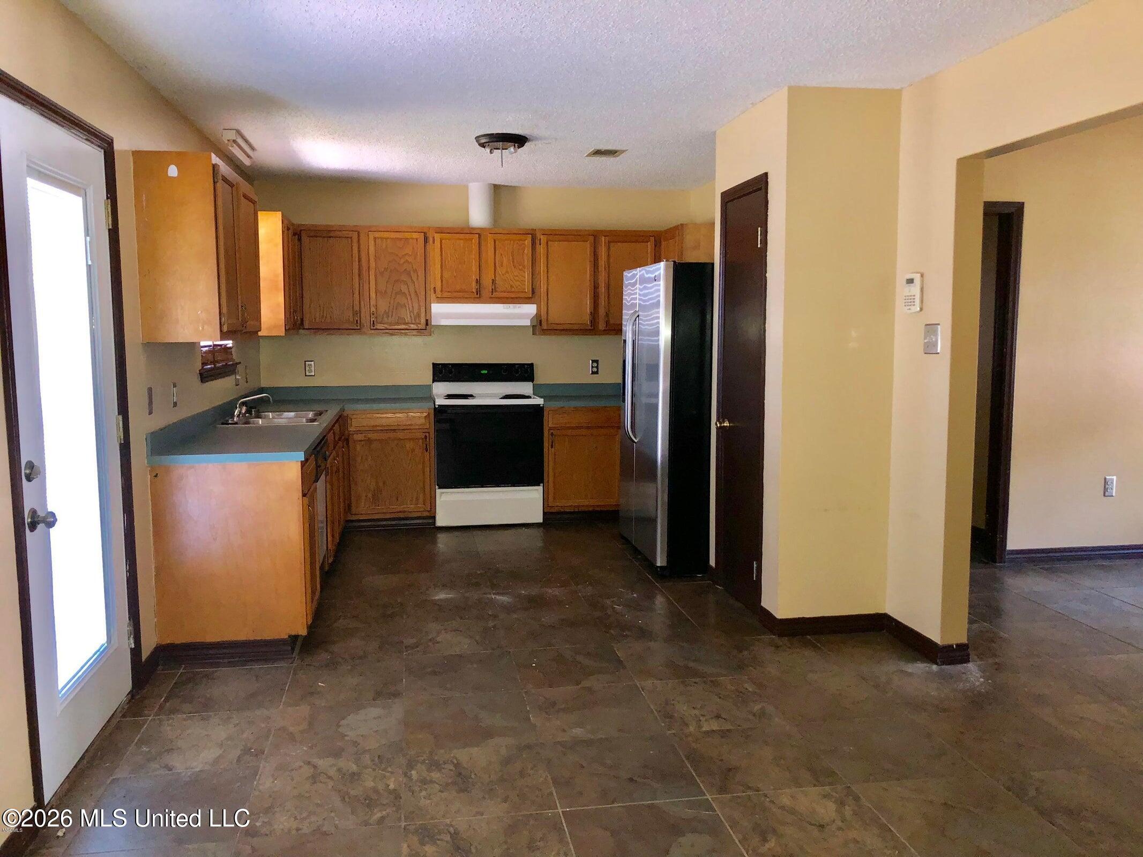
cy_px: 428
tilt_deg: -5.5
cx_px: 572
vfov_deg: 49.7
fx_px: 925
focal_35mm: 28
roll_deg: -0.5
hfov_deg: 63.4
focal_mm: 3.99
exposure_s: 1/38
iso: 160
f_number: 1.8
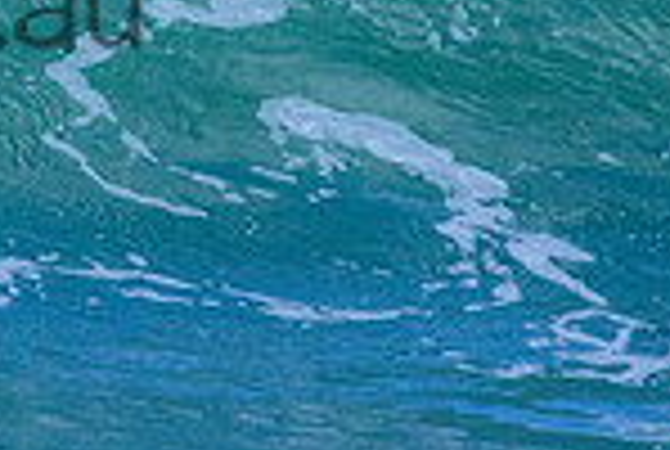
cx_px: -333
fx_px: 57940
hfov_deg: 0.7
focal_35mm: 3107
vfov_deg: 0.4
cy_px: -56
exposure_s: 1/2000
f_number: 11
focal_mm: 800
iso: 3200
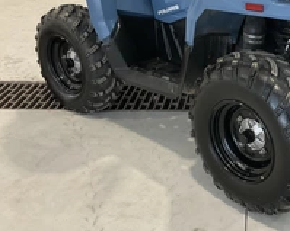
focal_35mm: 57
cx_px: 267
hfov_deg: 31.3
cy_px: 48
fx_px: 489
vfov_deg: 26.2
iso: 64
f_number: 1.8
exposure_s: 1/101
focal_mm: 3
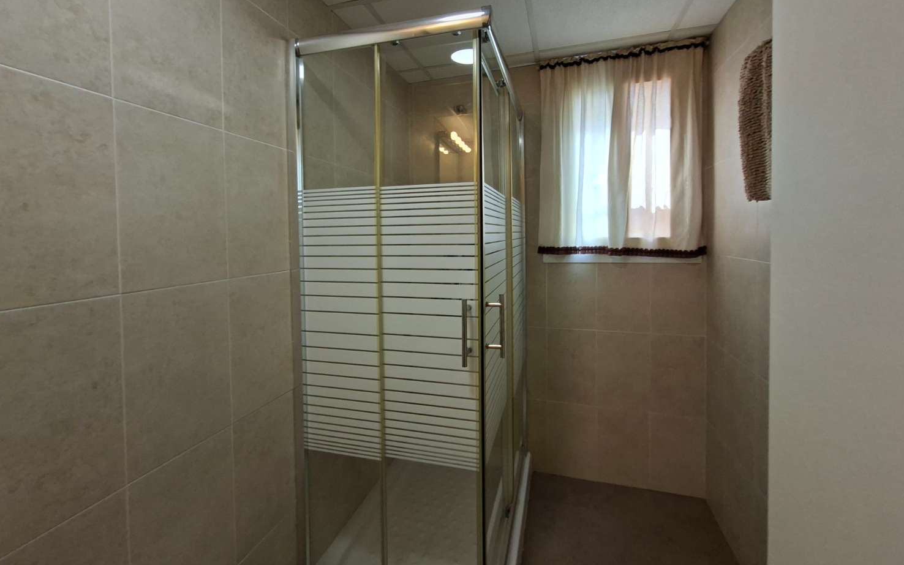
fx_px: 345
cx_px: 454
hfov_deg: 105.3
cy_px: 245
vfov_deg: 78.3
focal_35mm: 14
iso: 40
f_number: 2.2
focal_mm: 1.74
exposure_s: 1/60
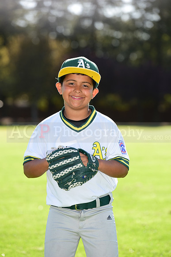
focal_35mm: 175
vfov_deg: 11.7
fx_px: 1246
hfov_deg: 7.9
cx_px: 86
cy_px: 128
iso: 125
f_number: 4.5
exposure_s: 1/320
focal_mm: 175
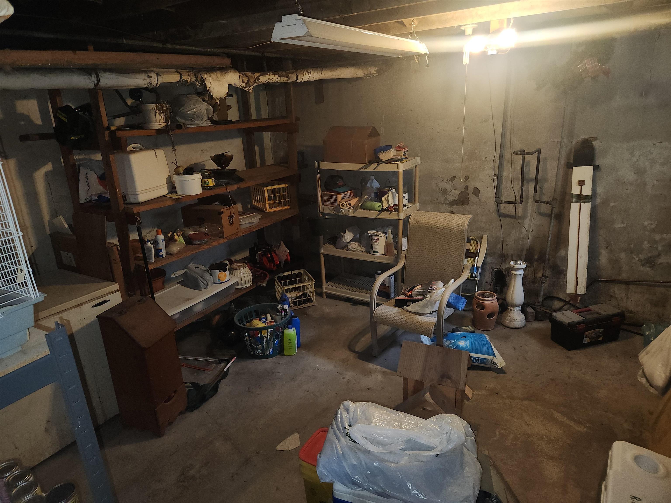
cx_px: 336
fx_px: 446
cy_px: 252
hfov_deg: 73.9
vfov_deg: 58.9
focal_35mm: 23
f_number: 1.8
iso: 125
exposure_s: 1/12
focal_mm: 5.4
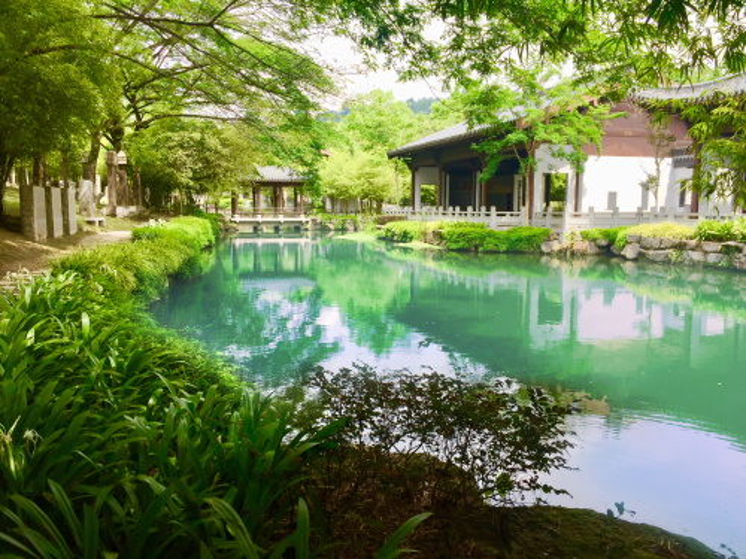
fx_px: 625
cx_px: 373
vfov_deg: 48.2
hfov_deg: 61.7
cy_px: 280
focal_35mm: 29
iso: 32
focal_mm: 4.15
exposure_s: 1/682
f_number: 2.2
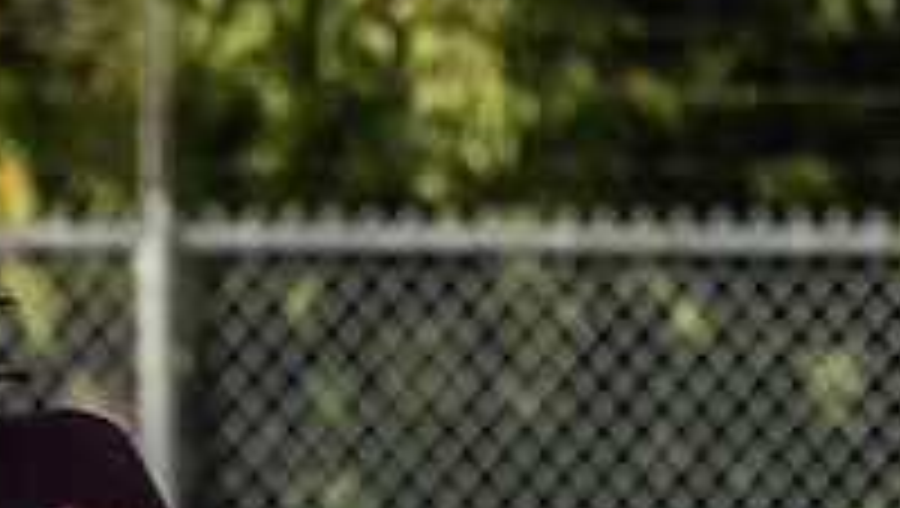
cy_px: 1008
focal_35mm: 2665
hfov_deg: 0.8
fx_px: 63667
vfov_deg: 0.5
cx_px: -92
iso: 640
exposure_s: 1/1250
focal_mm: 560
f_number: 8
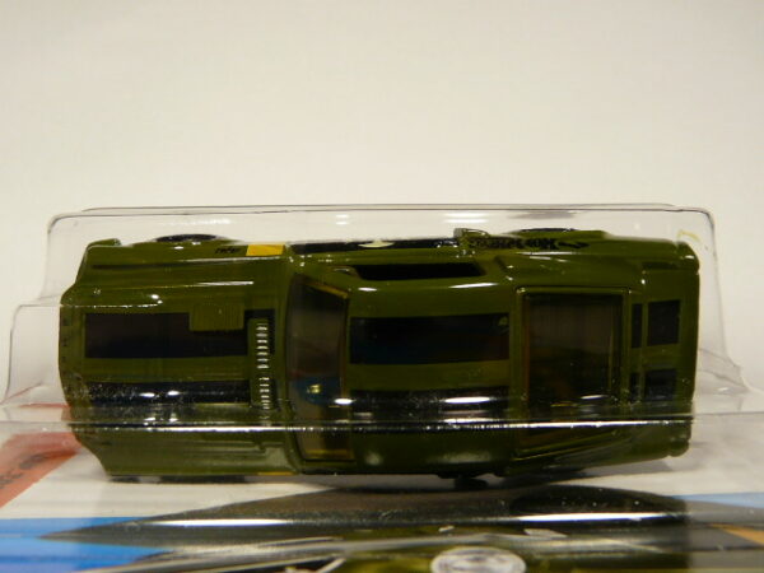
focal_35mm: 40
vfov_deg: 36.0
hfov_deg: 46.8
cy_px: 286
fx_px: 883
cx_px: 382
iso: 100
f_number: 2.8
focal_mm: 4.6
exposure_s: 1/100
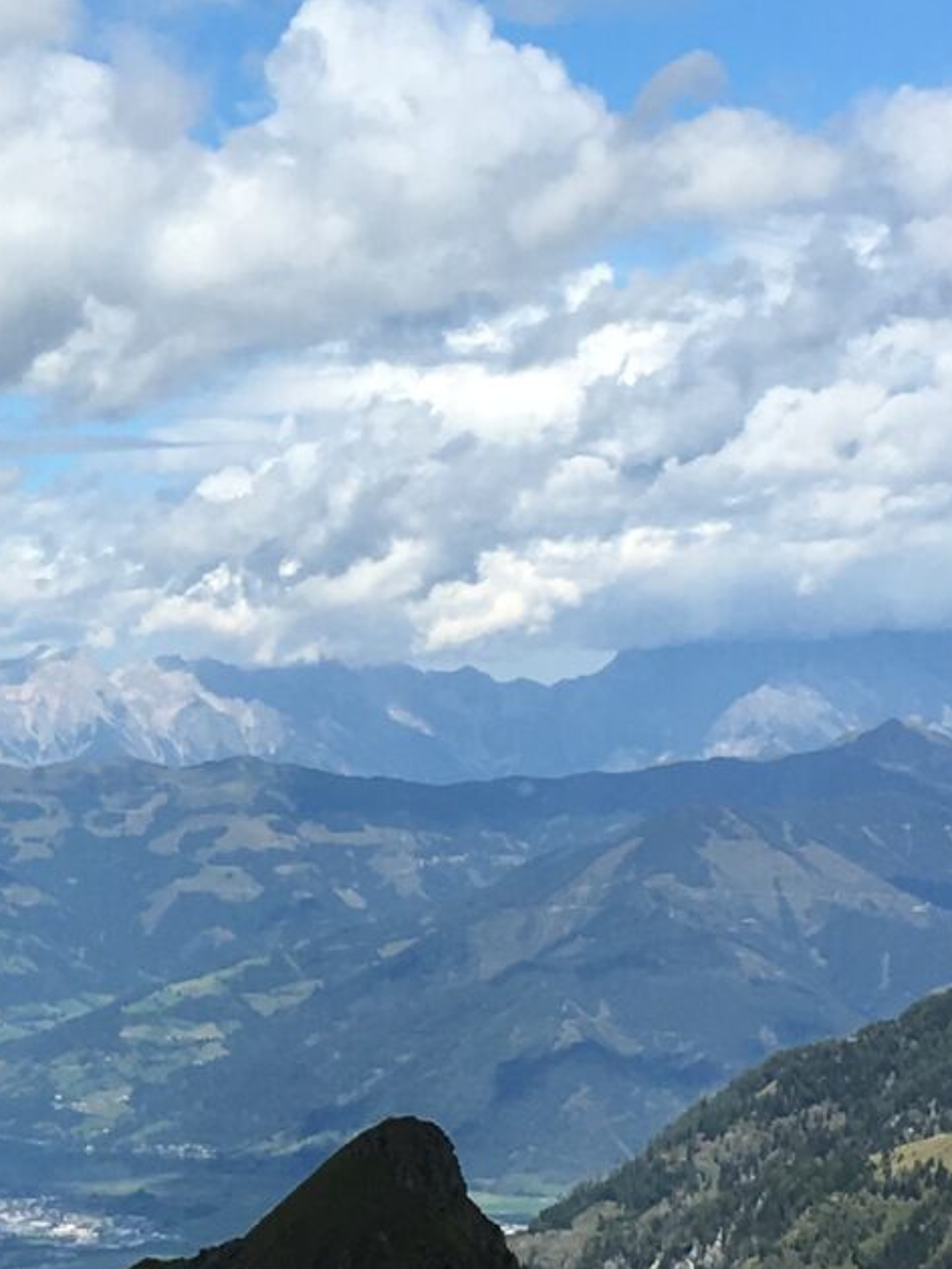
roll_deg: +0.8
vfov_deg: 16.7
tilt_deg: +1.9
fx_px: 4325
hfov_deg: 12.3
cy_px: 482
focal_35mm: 118
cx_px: -123
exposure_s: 1/2198
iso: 25
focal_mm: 4.15
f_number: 2.2
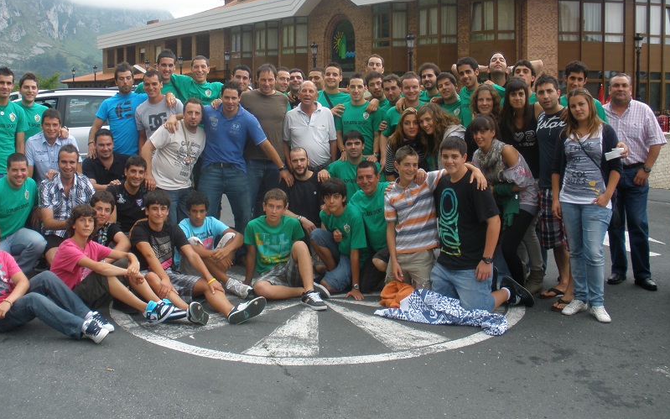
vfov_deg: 29.7
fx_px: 785
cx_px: 319
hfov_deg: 46.2
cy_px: 152
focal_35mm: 43
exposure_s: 1/100
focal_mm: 6.3
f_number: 3.5
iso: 80
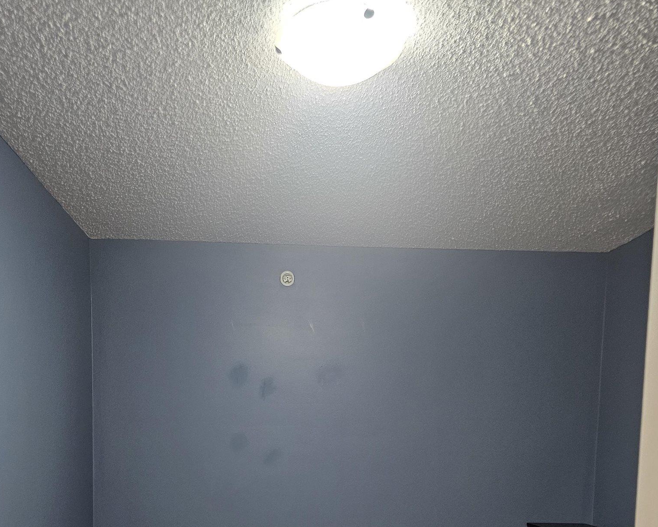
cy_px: 483
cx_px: 295
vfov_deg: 39.9
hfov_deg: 52.7
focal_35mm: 34
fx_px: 662
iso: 640
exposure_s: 1/60
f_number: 1.7
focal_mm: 6.3
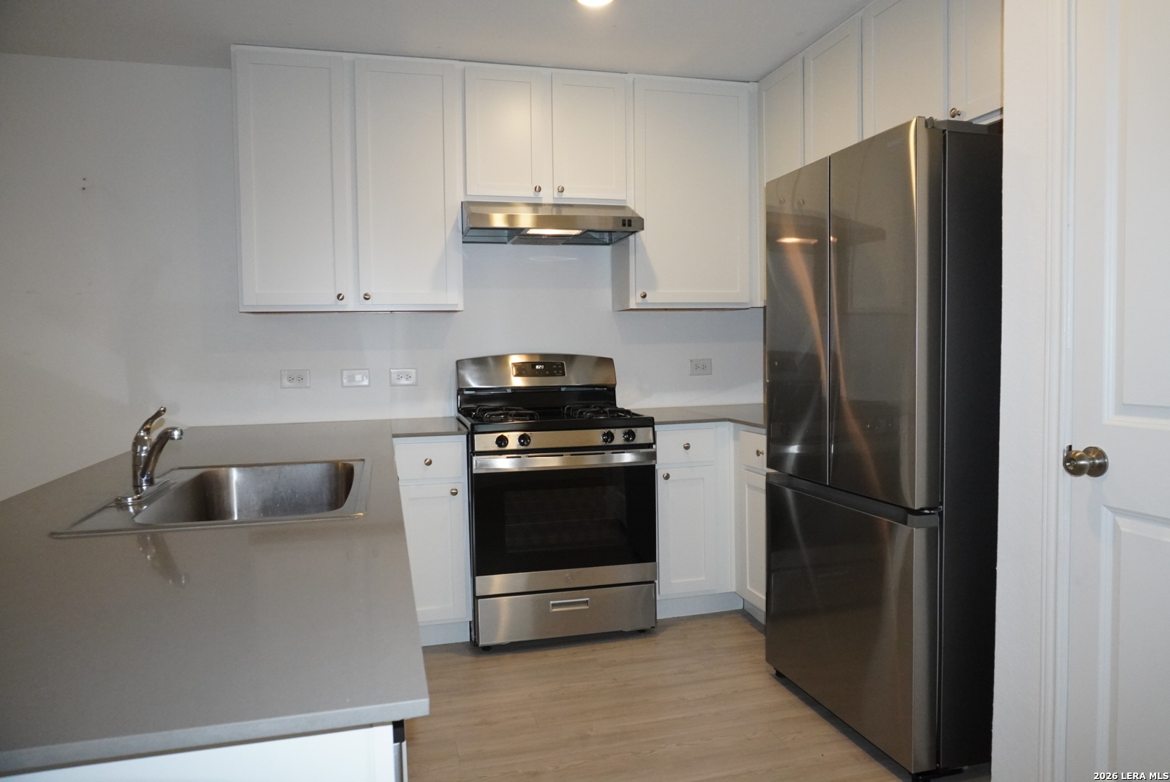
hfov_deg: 73.7
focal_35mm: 24
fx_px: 781
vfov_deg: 53.2
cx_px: 585
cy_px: 391
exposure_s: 1/160
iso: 3200
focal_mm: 16
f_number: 7.1
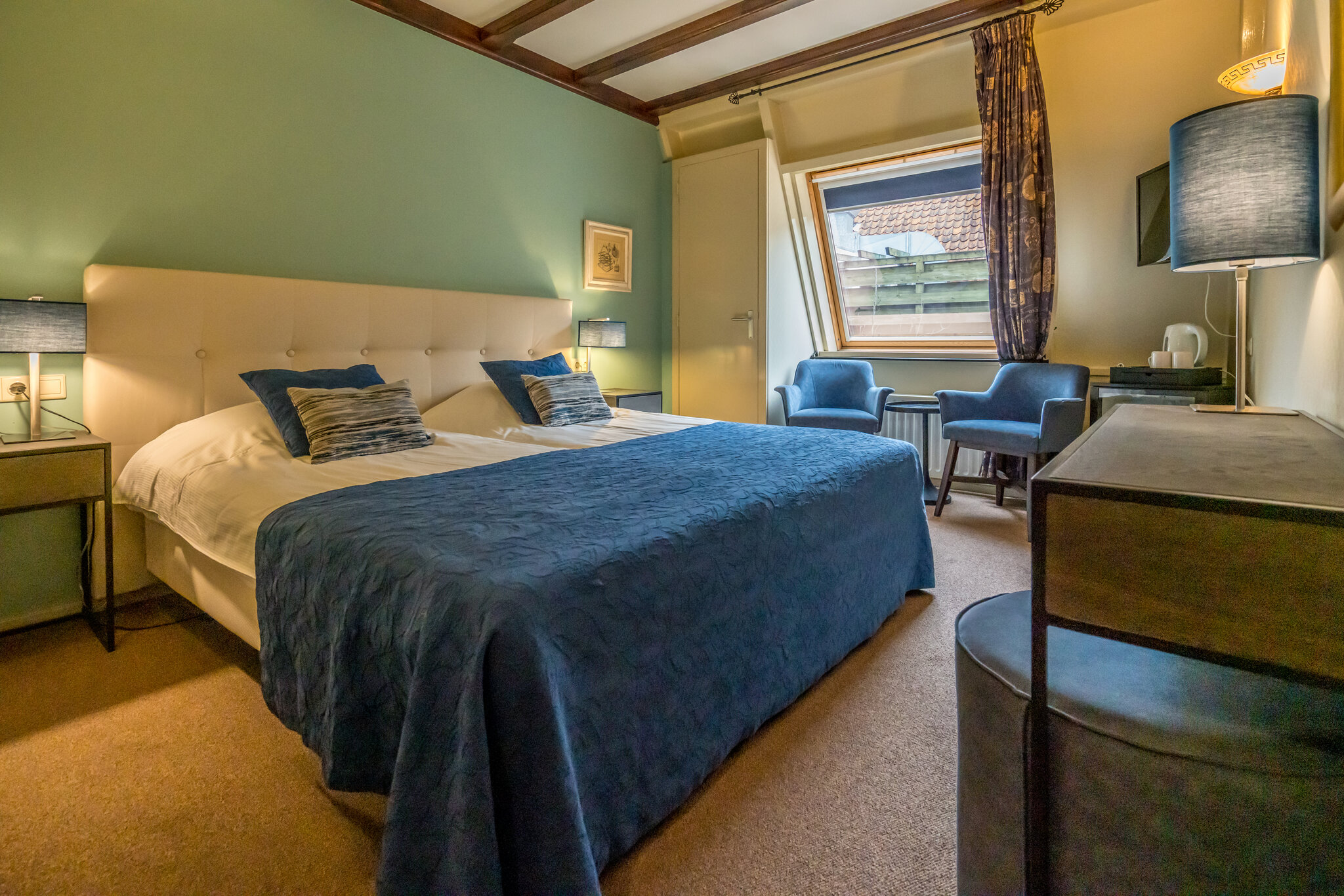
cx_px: 672
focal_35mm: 16
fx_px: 597
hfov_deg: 96.7
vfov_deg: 73.8
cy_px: 448
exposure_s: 1/100
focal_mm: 16
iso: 4000
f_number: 6.3
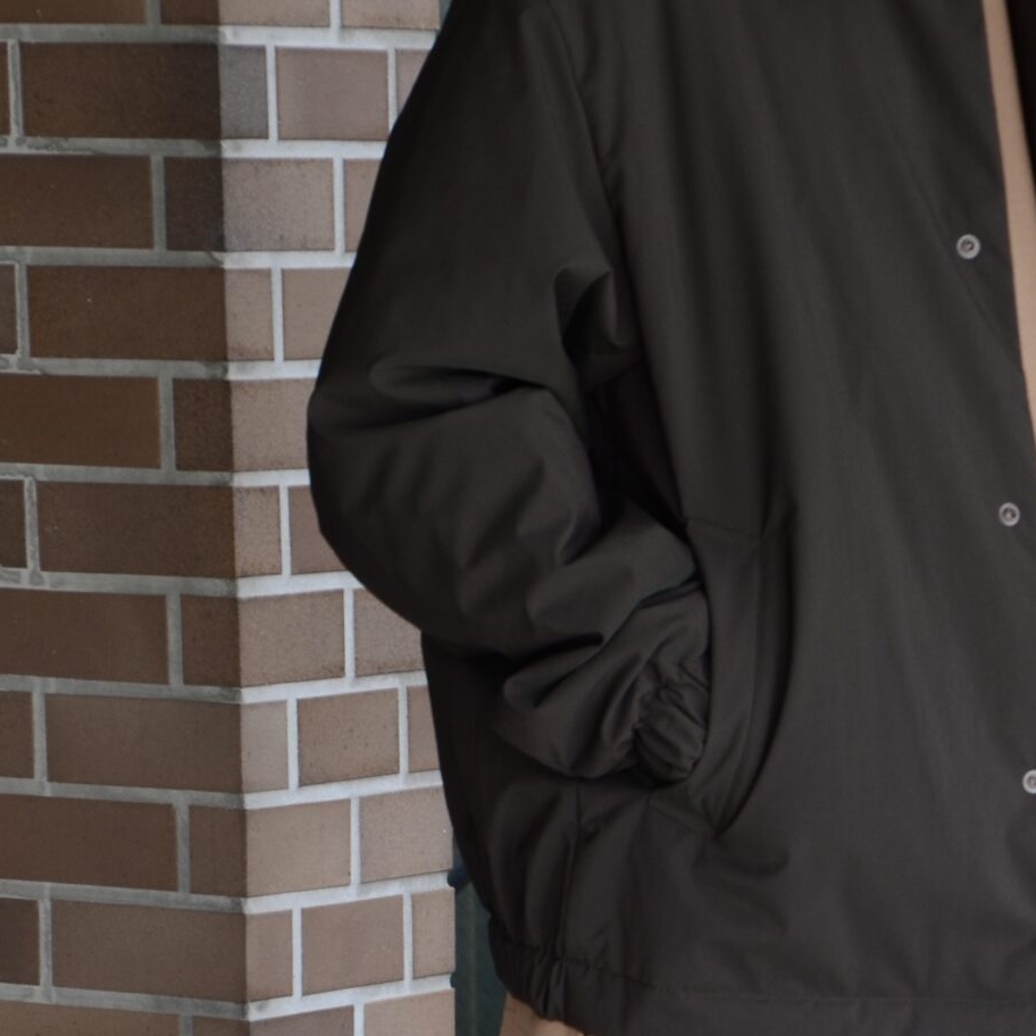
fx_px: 7009
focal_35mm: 207
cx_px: 739
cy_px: 1146
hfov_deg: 8.4
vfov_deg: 8.4
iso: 250
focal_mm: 58
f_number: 5.6
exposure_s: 1/160
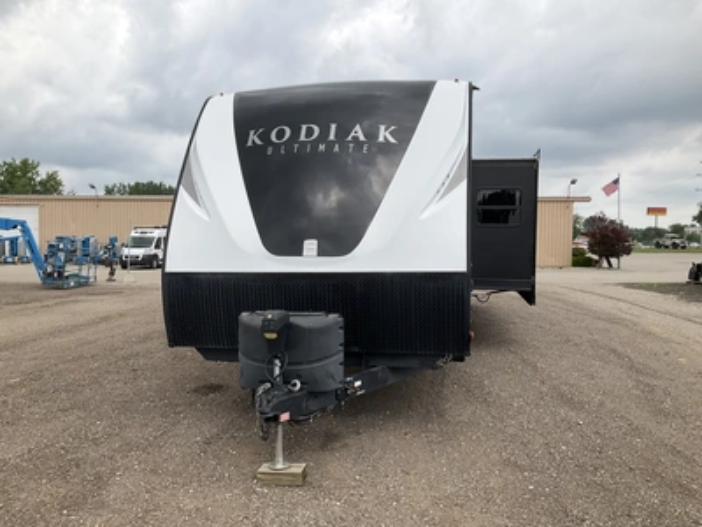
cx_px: 351
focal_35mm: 29
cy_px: 264
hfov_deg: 61.7
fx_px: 588
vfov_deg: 48.2
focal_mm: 3
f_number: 1.8
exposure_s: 1/1098
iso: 25
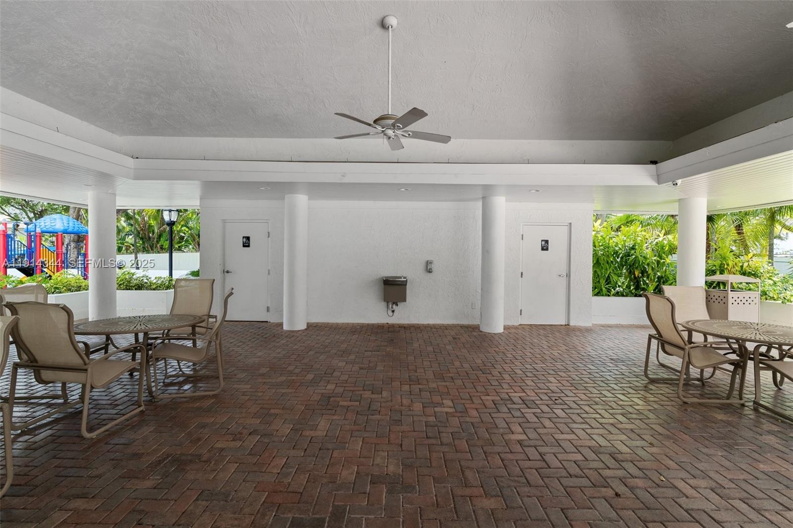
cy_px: 264
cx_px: 396
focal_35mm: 17
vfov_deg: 70.4
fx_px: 374
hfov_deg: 93.3
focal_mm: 17
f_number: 8
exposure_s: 1/30
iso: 320
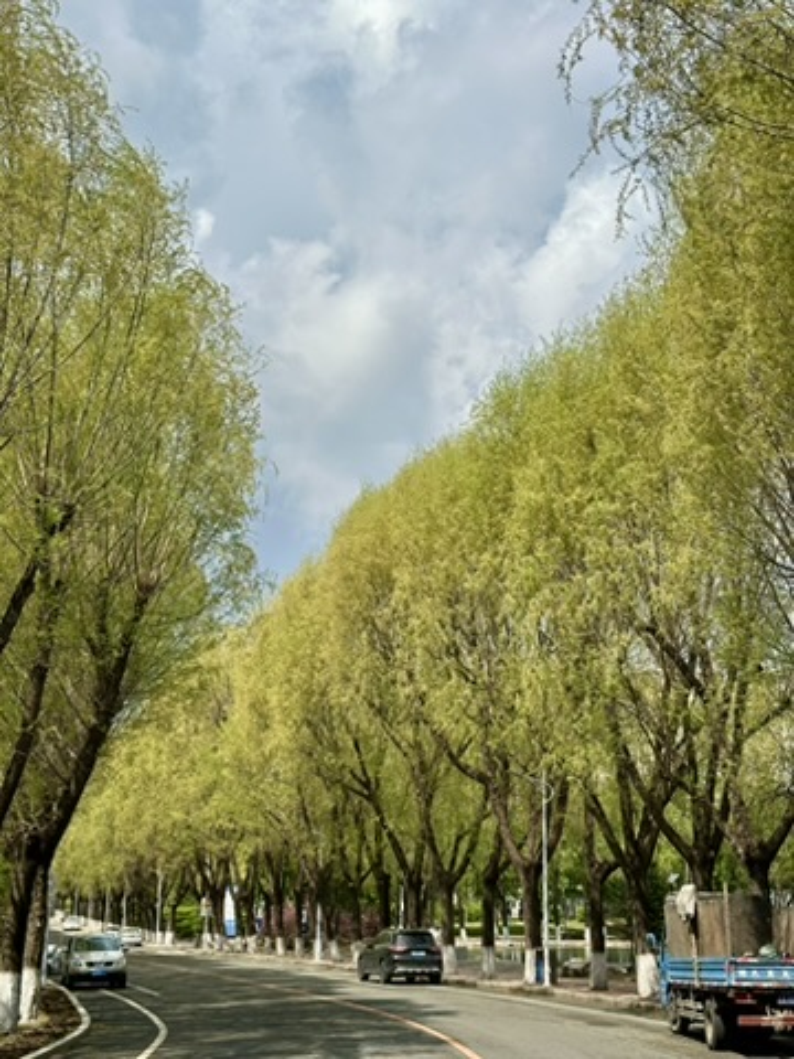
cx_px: 397
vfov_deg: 39.7
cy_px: 530
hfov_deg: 30.3
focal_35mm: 48
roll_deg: -0.6
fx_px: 1468
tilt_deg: +14.4
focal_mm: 6.86
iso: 64
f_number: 1.78
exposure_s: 1/7092
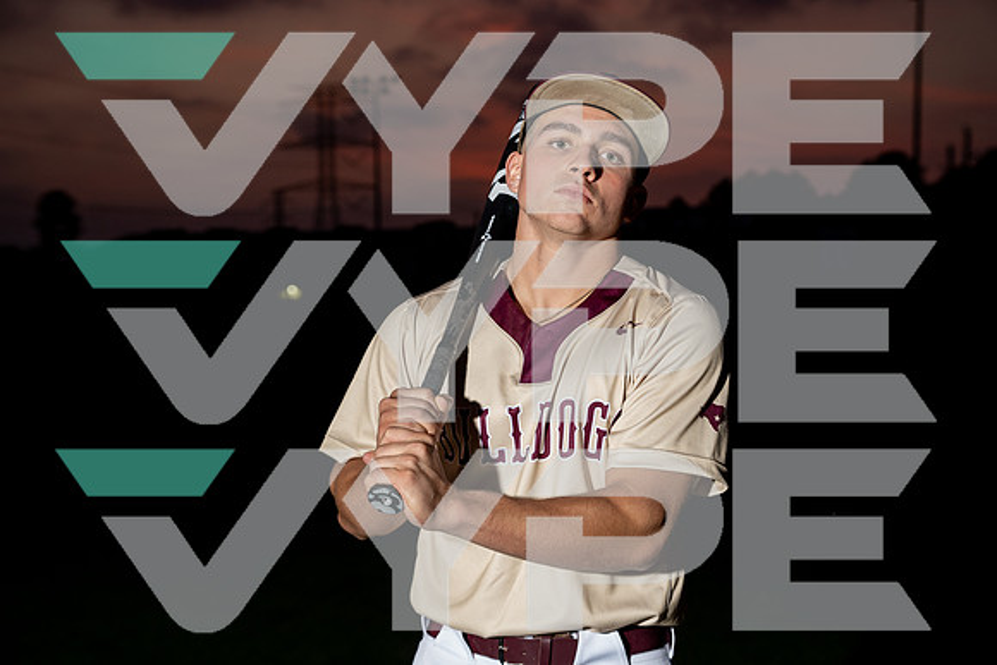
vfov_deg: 25.5
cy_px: 332
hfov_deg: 37.5
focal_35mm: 53
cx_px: 498
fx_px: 1468
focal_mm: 53
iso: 800
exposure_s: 1/250
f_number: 4.5
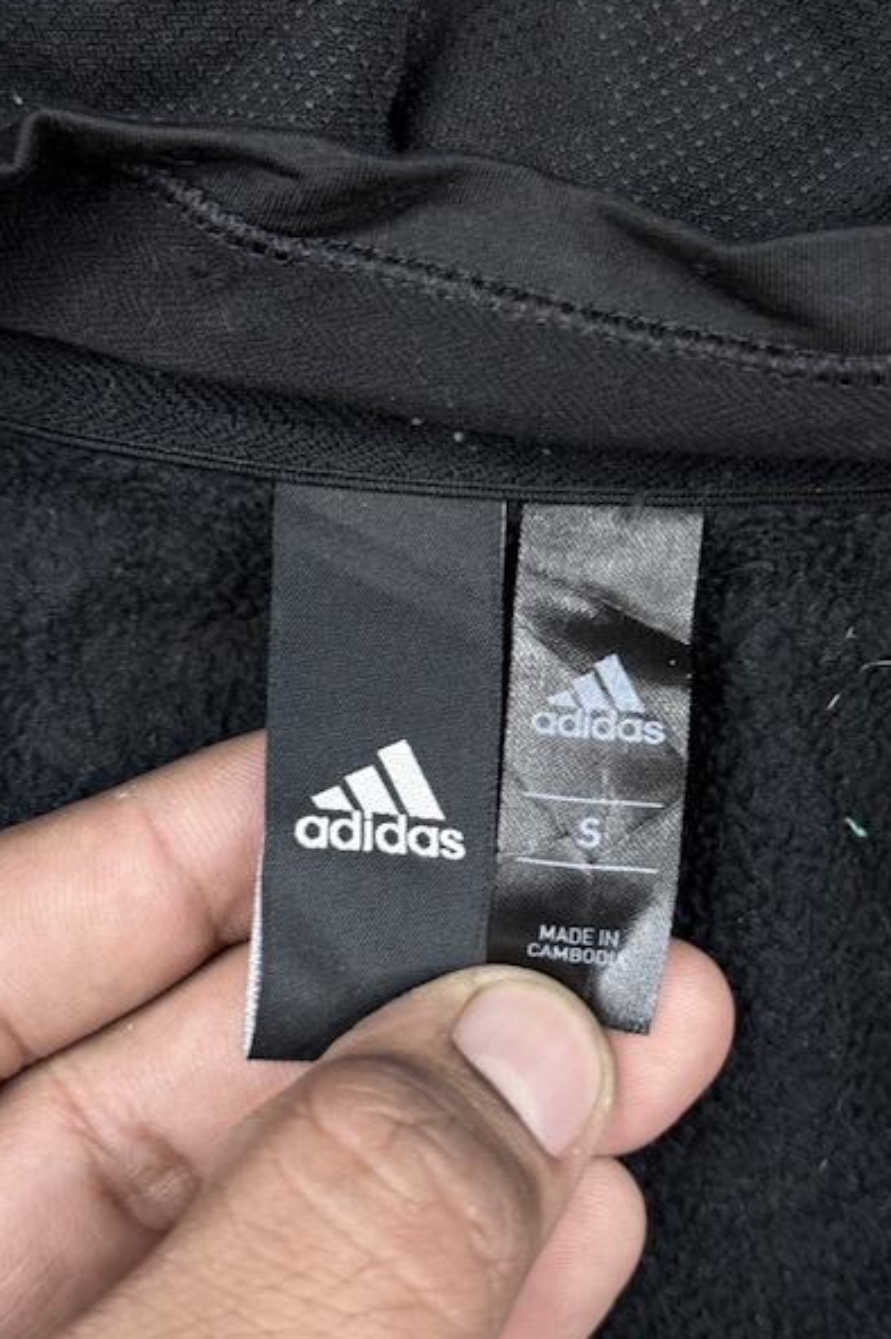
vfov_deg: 36.9
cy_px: 656
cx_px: 464
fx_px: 2007
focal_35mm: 54
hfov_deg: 25.0
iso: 80
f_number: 1.78
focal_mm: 6.76
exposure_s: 1/100
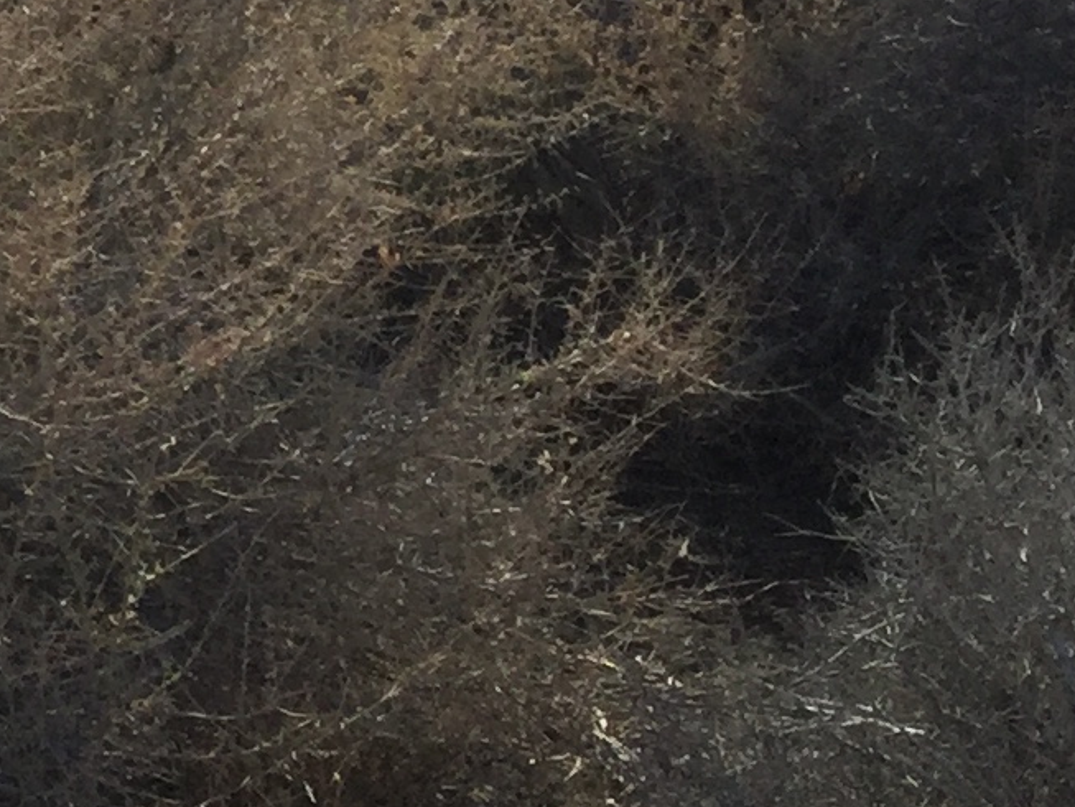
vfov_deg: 9.5
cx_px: -770
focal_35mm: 155
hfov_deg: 11.9
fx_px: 4814
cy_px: 48
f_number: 2.4
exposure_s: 1/1381
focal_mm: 3.3
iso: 25
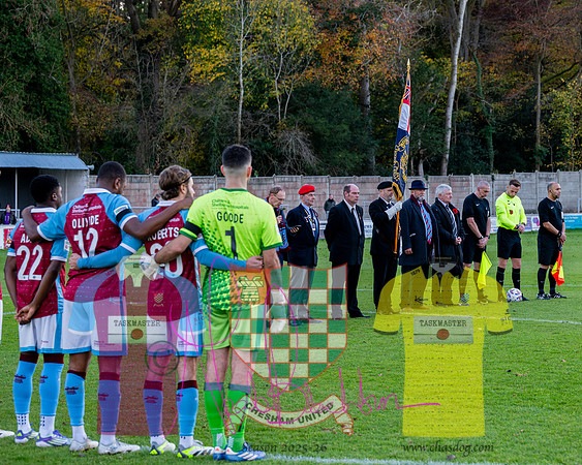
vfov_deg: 18.9
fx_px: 1400
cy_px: 234
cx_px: 331
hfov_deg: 23.5
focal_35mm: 81
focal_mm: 70
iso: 400
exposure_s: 1/400
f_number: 4
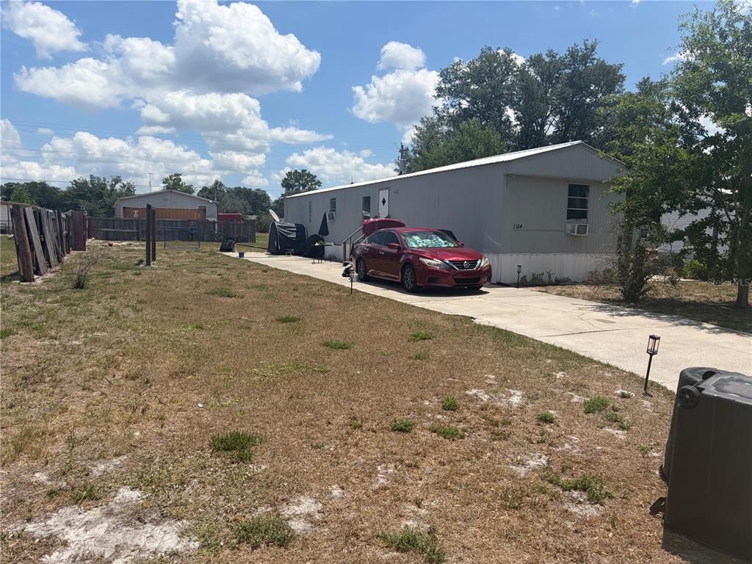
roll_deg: +0.2
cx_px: 376
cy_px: 282
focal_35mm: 26
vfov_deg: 53.1
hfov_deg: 67.3
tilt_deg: -3.9
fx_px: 565
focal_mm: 5.96
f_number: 1.6
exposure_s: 1/6993
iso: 64
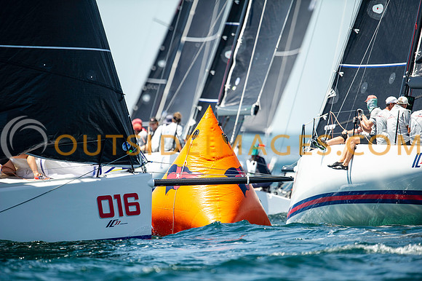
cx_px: 211
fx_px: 7029
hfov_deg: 3.4
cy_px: 140
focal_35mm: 600
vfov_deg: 2.3
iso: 400
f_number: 5
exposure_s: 1/2000
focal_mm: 600
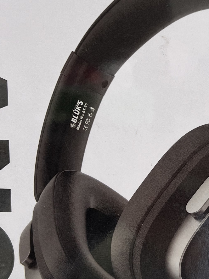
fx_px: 628
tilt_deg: -9.0
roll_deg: -0.7
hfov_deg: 18.5
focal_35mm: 78
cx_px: 196
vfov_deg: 25.0
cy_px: 130
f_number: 1.5
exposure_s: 1/121
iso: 64
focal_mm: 5.7
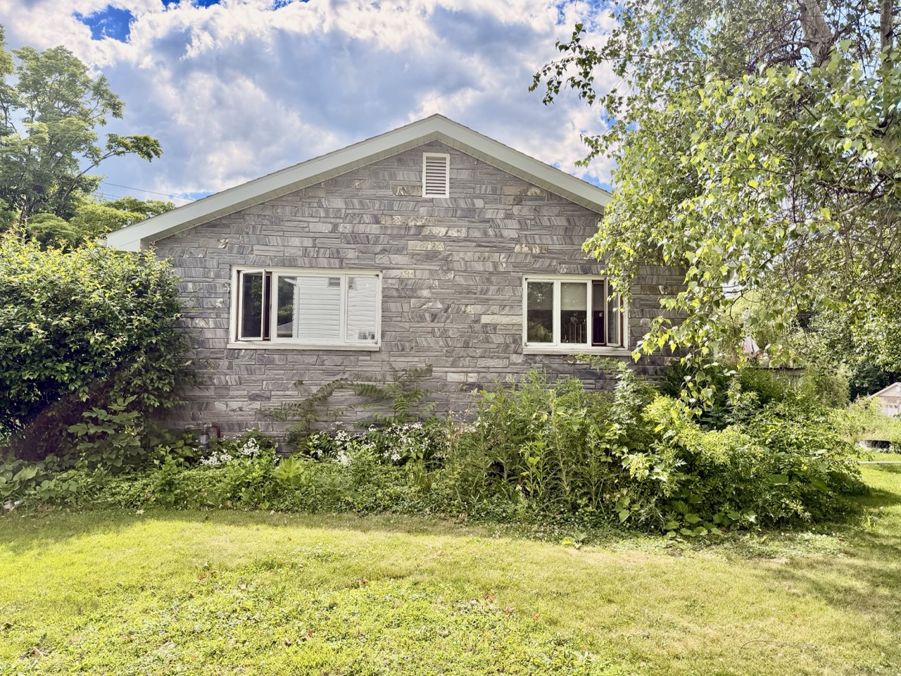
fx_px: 625
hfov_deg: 71.6
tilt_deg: +1.5
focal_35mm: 24
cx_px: 450
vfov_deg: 56.8
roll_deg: +0.6
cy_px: 338
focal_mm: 6.76
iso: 100
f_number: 1.78
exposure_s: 1/3953
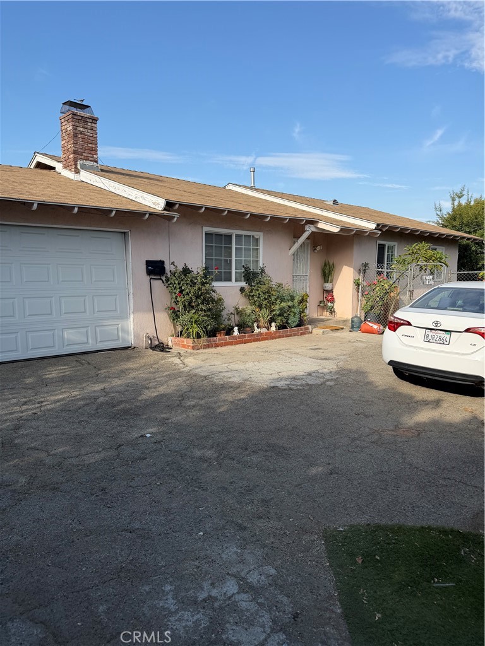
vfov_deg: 71.6
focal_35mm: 24
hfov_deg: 56.8
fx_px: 448
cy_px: 323
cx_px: 242
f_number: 1.78
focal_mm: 6.76
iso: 80
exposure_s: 1/2703
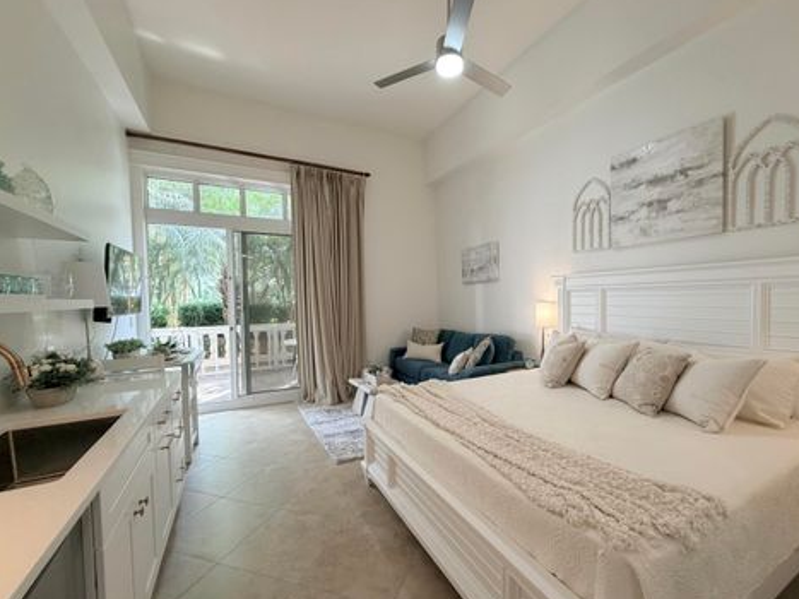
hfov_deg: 98.1
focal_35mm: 15
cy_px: 311
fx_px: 346
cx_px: 424
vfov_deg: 81.7
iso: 250
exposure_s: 1/120
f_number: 2.2
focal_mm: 2.22
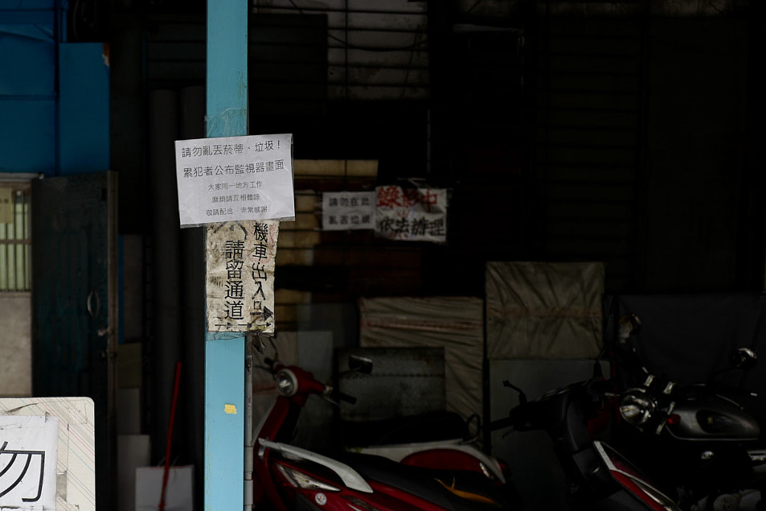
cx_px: 148
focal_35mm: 47
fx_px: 1000
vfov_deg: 28.1
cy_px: 406
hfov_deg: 40.1
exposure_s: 1/250
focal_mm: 28
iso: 100
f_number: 1.7
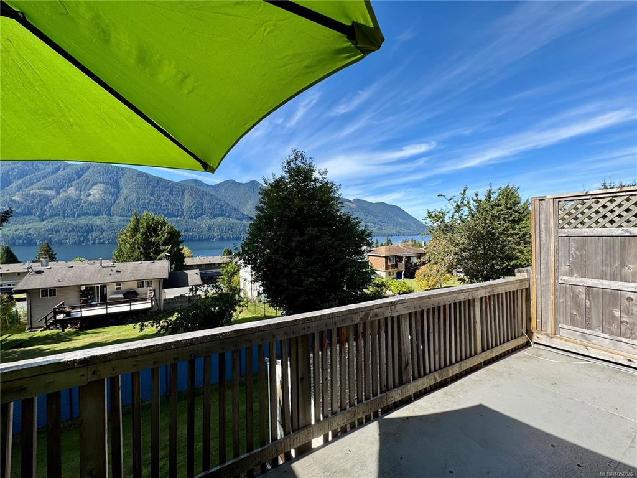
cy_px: 239
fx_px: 258
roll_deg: +0.5
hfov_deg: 102.1
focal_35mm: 14
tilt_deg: -1.5
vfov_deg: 85.7
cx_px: 318
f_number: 2.2
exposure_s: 1/1094
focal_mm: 2.22
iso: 50
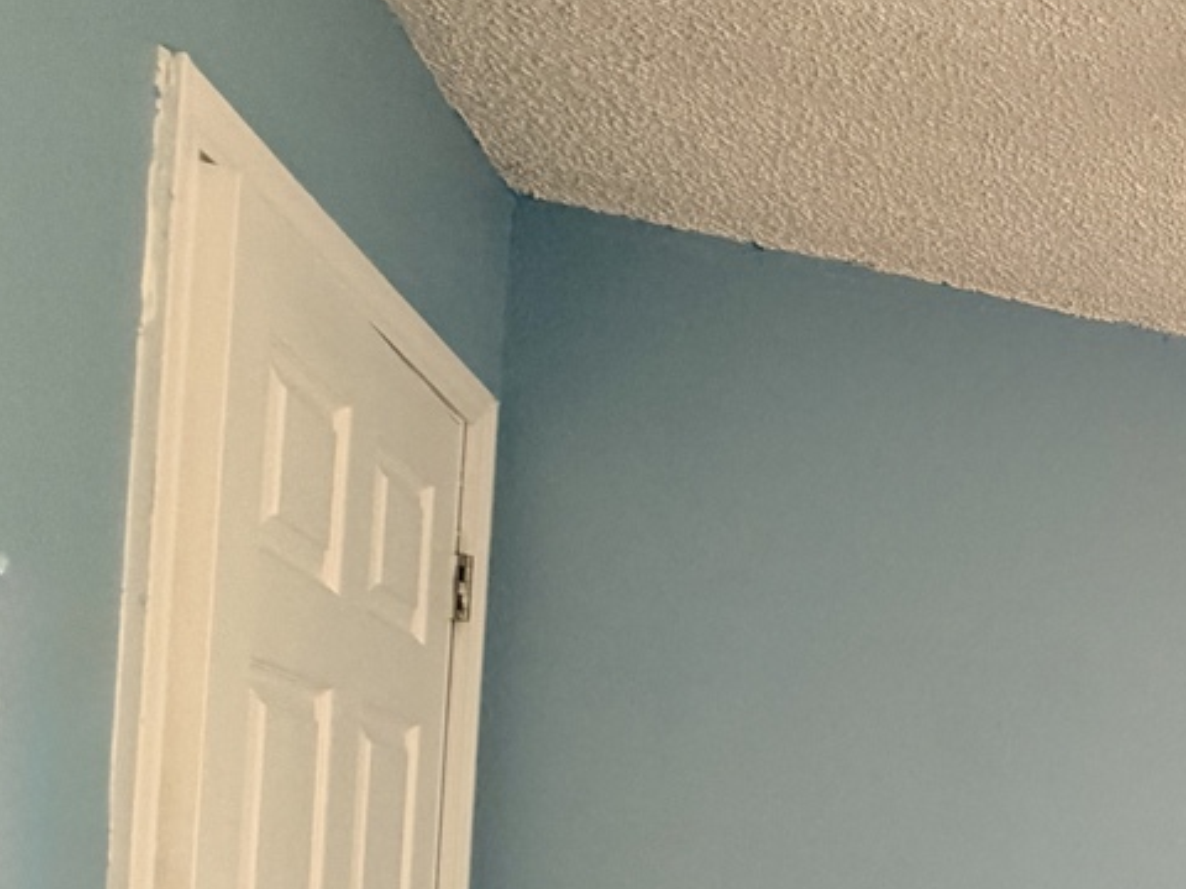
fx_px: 1439
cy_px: 899
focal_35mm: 42
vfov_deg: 31.6
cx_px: 1732
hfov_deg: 29.5
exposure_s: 1/121
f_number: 2.2
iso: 200
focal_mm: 2.22
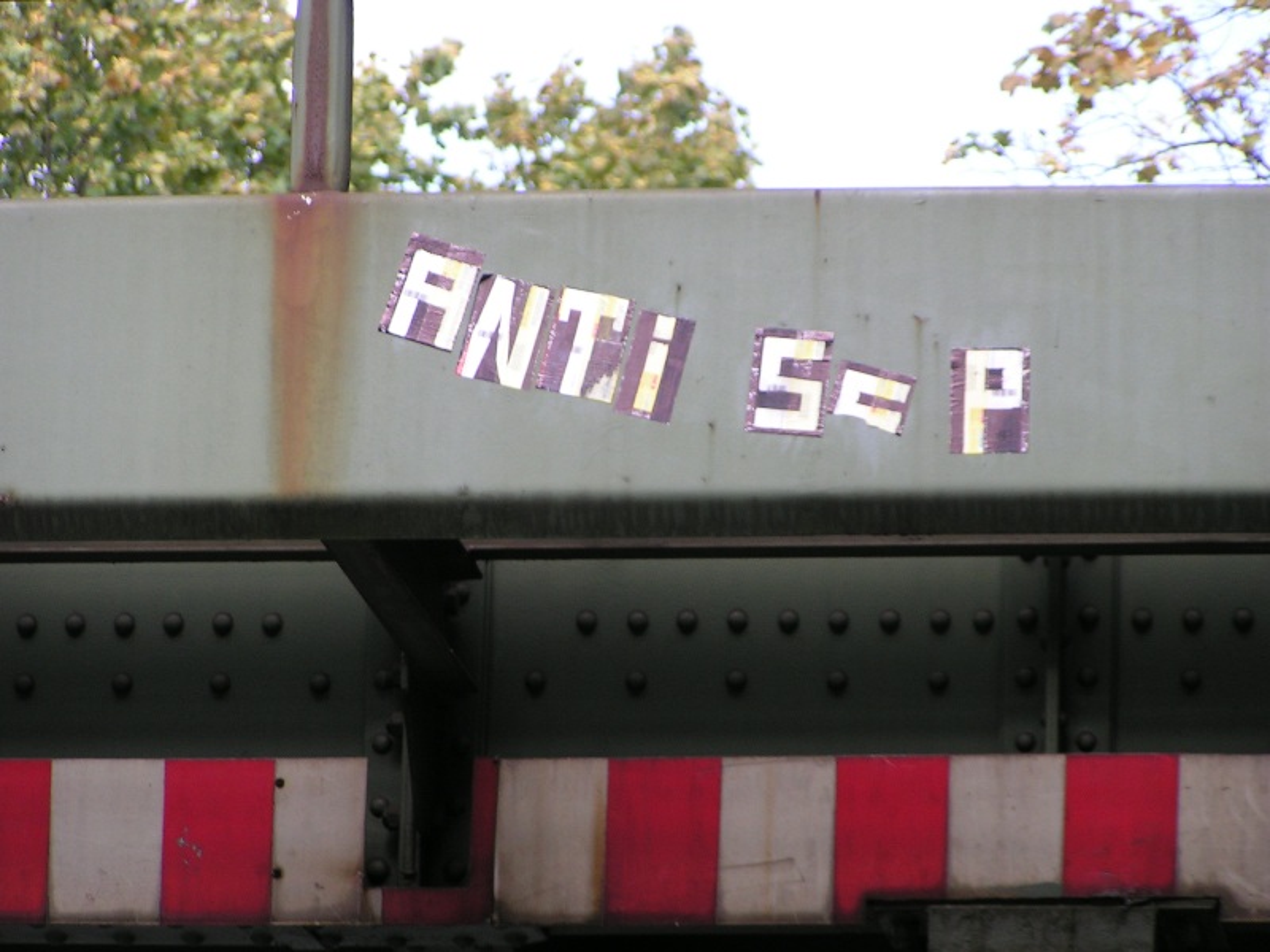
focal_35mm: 247
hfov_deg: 8.0
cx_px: 635
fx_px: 9062
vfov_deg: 6.0
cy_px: 476
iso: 50
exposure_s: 1/200
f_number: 4
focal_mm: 37.8
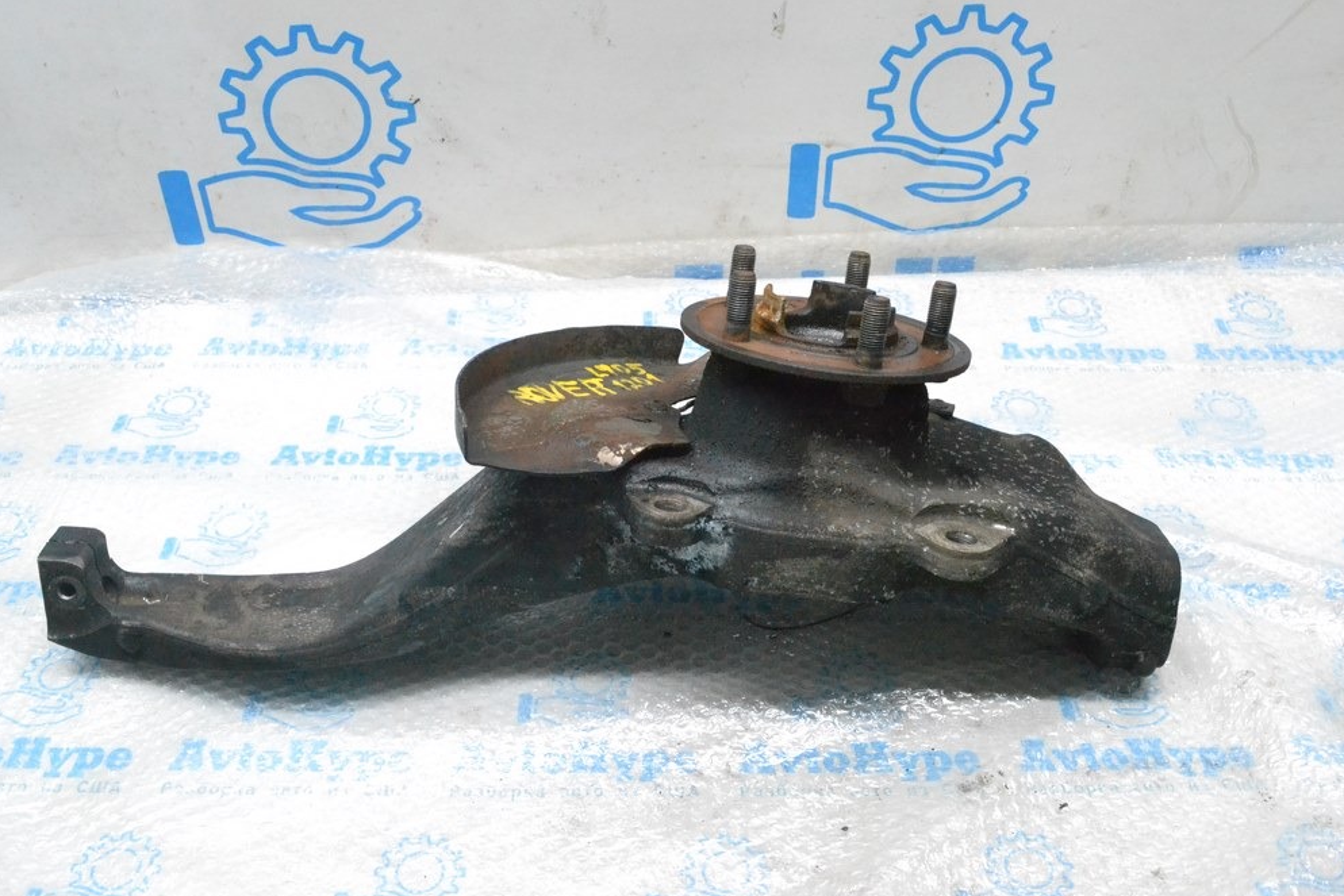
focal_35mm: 34
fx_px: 1269
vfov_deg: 38.9
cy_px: 459
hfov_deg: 55.8
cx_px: 663
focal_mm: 22
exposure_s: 1/160
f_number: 9
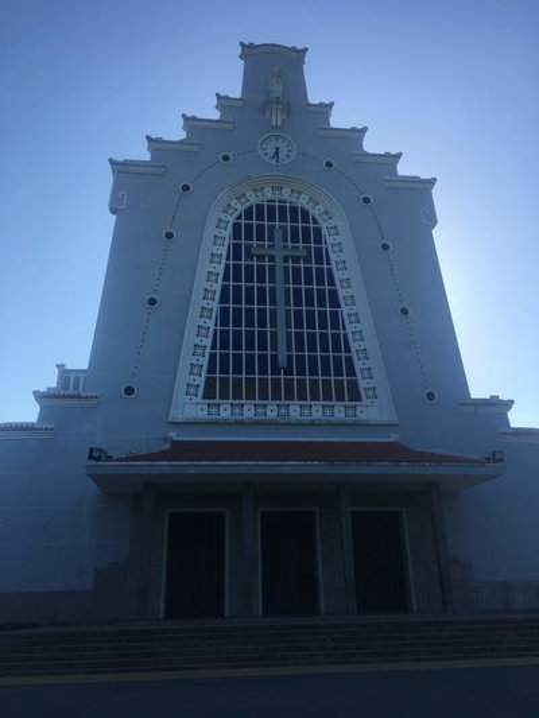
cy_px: 359
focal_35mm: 29
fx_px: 602
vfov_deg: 61.6
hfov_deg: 48.2
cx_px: 270
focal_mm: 4.15
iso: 25
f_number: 2.2
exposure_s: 1/1748
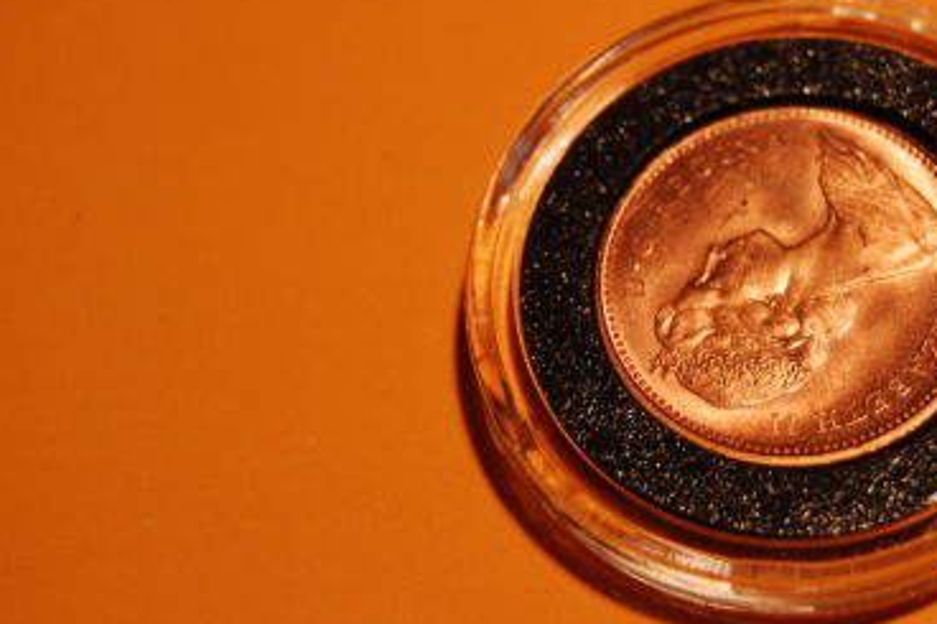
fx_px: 3507
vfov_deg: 10.2
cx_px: 718
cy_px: 290
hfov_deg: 15.1
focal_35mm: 135
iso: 200
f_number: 5.6
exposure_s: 1/60
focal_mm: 55
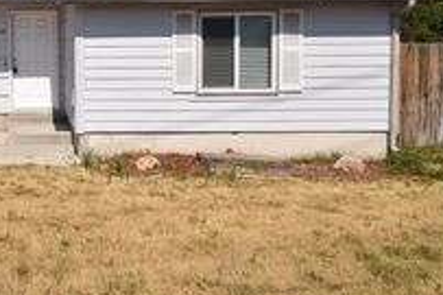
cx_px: 7
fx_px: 455
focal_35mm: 37
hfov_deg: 44.6
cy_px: 58
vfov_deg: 34.7
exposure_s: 1/200
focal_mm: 10
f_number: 13
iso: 100
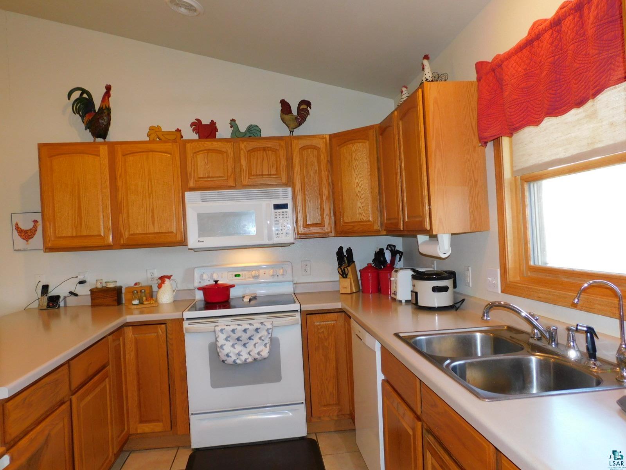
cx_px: 313
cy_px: 235
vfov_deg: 56.8
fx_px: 434
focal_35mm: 24
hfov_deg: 71.6
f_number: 3.3
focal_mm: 4.3
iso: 200
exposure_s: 1/30
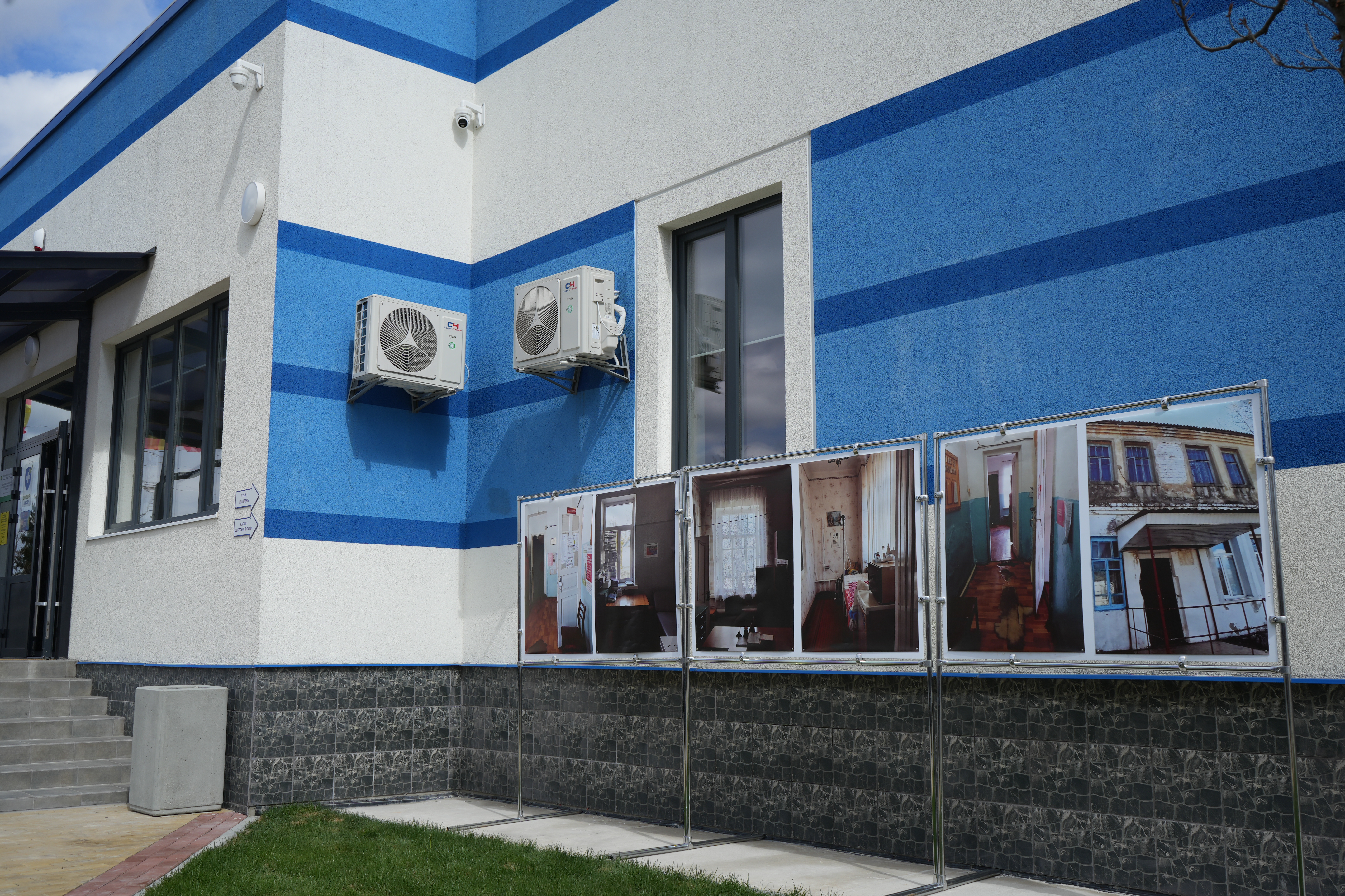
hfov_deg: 57.2
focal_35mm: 33
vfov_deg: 40.0
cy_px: 448
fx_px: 1233
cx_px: 672
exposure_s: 1/320
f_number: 8
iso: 100
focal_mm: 33
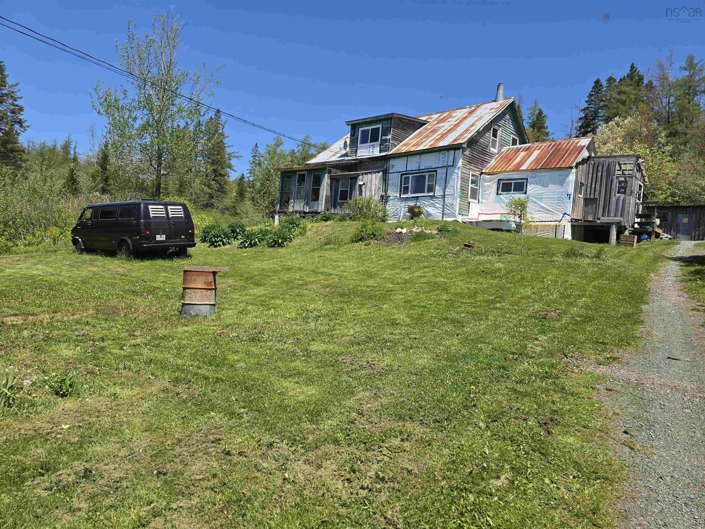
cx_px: 352
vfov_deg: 58.9
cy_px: 264
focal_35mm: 23
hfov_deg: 73.9
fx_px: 468
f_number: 1.7
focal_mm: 6.3
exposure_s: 1/814
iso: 12
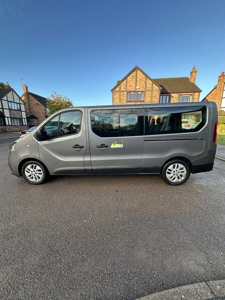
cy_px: 150
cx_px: 112
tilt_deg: -12.5
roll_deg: -0.3
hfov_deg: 85.7
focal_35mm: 14
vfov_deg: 102.1
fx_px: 121
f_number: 2.2
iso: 40
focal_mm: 2.22
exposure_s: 1/189
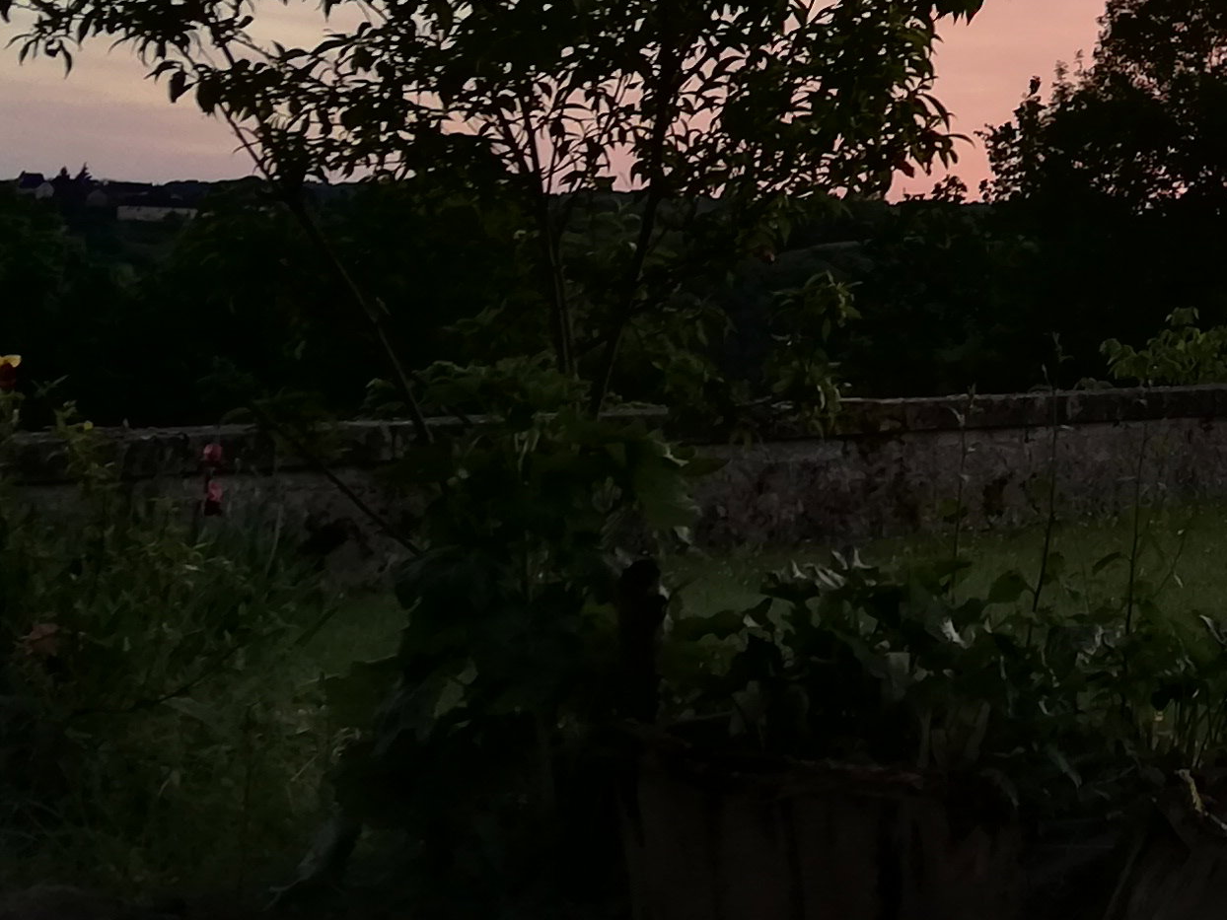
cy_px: -334
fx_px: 3545
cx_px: 1436
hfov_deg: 18.7
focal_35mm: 100
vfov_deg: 14.1
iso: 64
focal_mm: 3.81
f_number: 2.2
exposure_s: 1/50
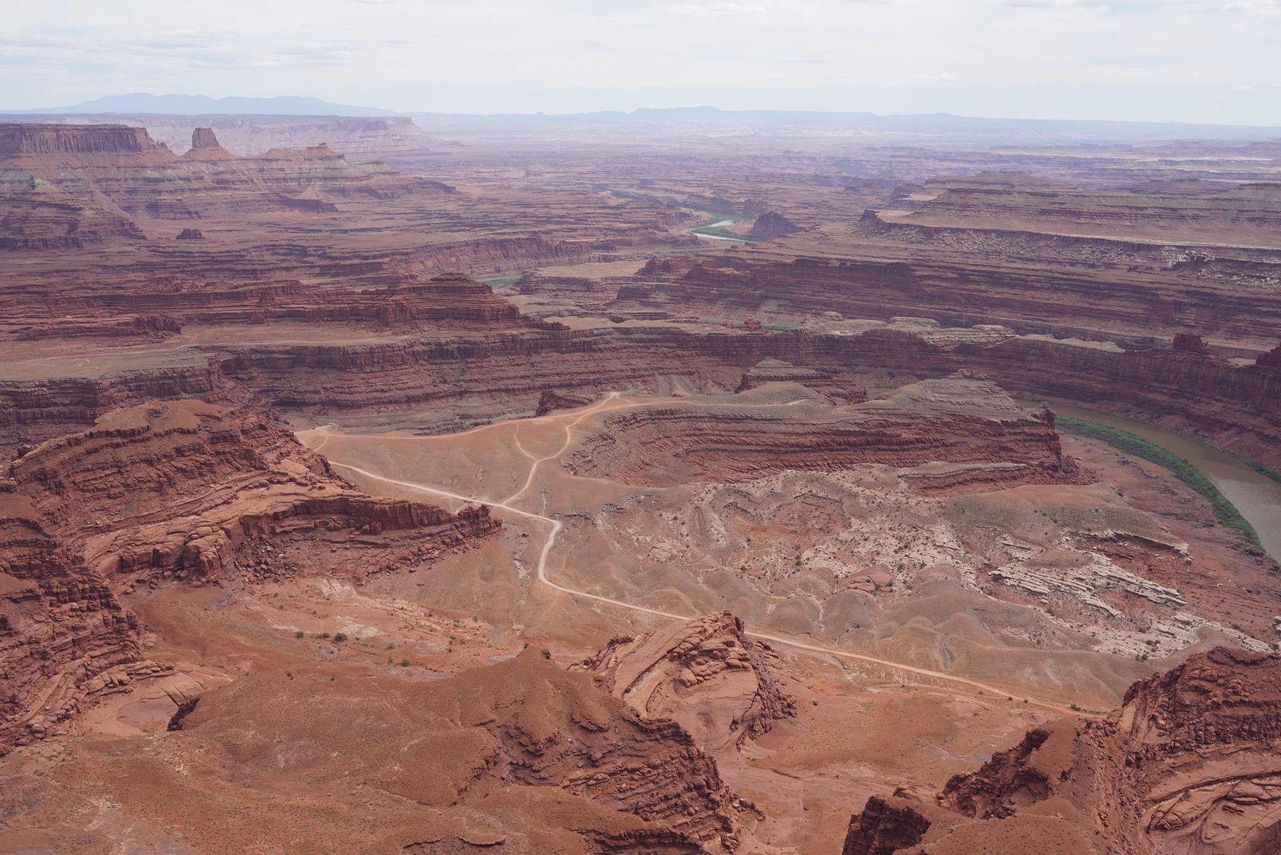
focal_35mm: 38
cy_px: 428
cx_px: 640
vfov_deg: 35.1
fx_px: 1352
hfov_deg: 50.7
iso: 100
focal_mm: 38
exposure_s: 1/100
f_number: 13
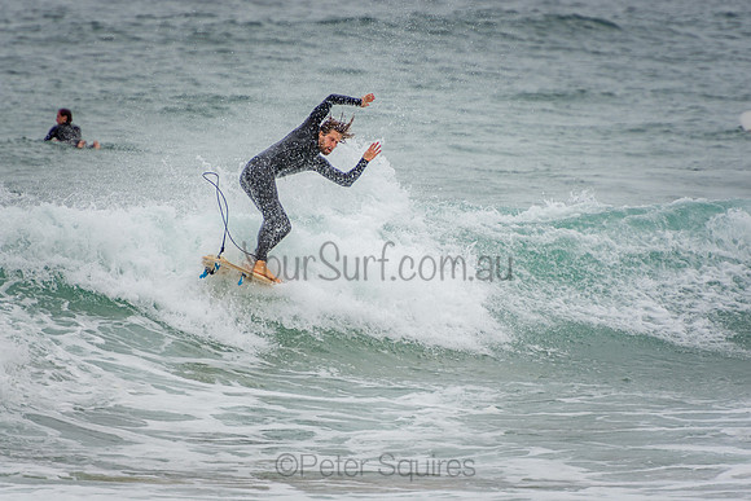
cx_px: 376
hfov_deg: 3.5
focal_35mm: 585
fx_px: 12206
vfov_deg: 2.4
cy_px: 250
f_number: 5.6
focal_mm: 390
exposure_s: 1/1600
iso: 220
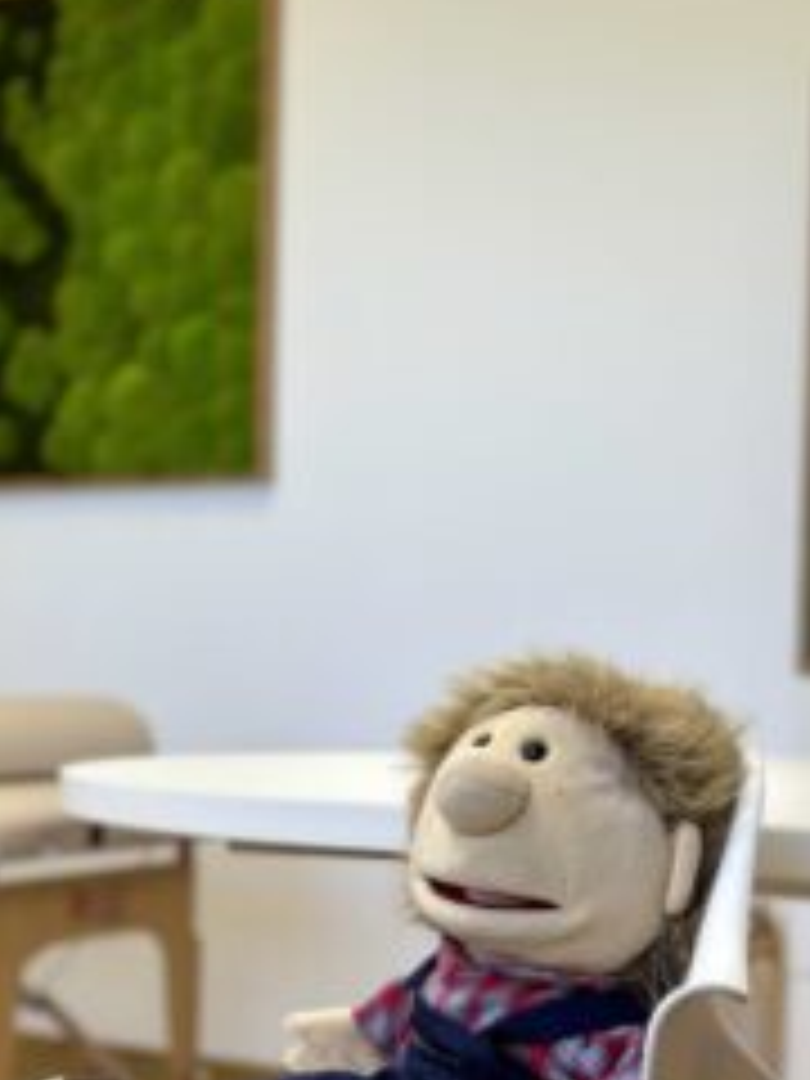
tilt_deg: -3.0
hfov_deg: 20.9
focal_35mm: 70
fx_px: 2184
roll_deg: -0.6
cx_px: 223
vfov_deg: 27.5
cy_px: 756
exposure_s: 1/148
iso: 64
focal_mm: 6.86
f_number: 1.78
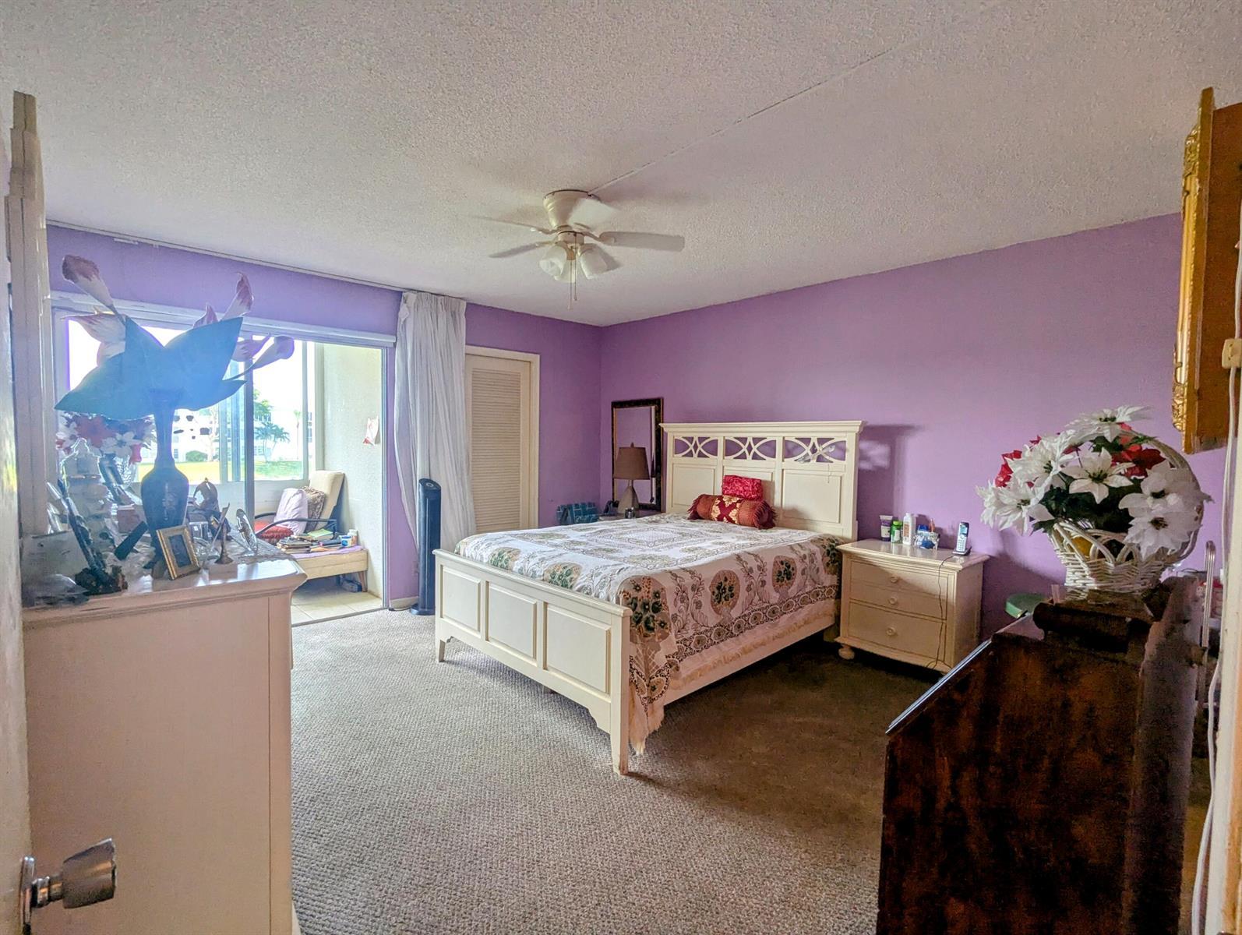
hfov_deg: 94.4
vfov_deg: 78.2
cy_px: 468
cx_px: 621
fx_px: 575
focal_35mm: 16
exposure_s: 1/120
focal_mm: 2.35
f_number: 2.2
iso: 125
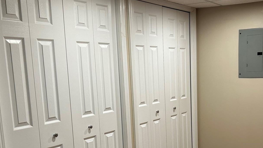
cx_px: 173
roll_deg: +2.0
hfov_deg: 42.4
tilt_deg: -11.1
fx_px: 335
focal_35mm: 48
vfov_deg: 24.3
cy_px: 128
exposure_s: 1/60
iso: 80
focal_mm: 5.7
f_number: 1.5
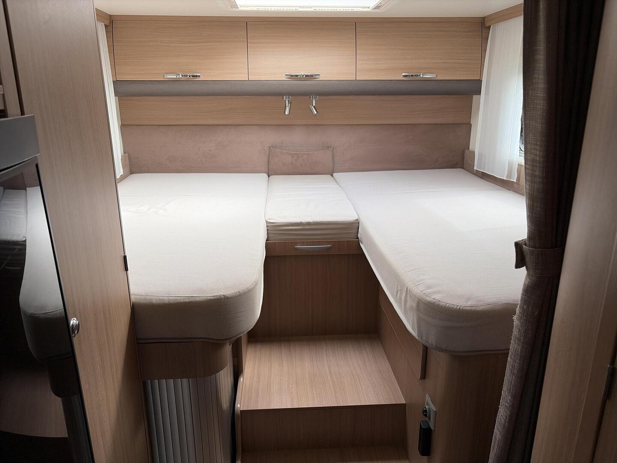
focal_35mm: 26
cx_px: 308
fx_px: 463
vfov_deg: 53.1
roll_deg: +0.8
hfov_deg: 67.3
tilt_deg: -14.6
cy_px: 232
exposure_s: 1/122
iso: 64
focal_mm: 5.96
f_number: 1.6
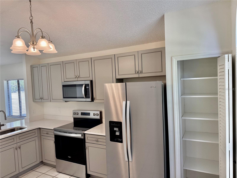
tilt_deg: -2.0
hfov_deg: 71.6
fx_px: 164
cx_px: 118
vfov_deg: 56.8
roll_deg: +3.1
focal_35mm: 24
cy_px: 89
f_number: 1.78
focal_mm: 6.76
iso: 160
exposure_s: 1/230
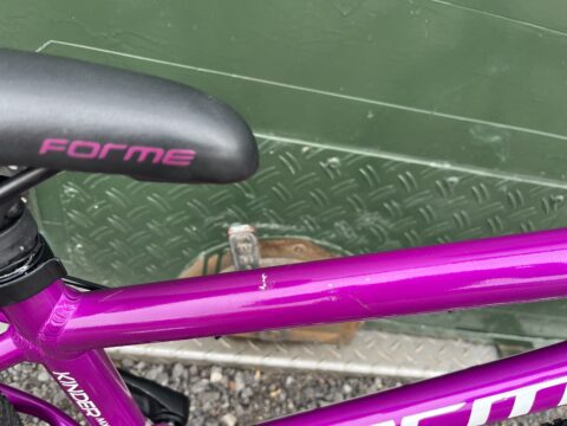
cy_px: 213
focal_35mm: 26
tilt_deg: -46.4
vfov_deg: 53.1
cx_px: 284
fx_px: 426
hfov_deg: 67.3
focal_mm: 5.1
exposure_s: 1/133
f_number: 1.6
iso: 50
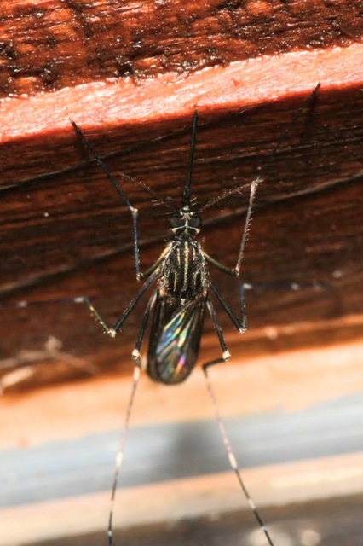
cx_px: 182
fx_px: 2385
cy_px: 273
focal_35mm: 158
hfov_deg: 8.7
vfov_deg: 13.0
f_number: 29
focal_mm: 105
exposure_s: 1/60
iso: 250
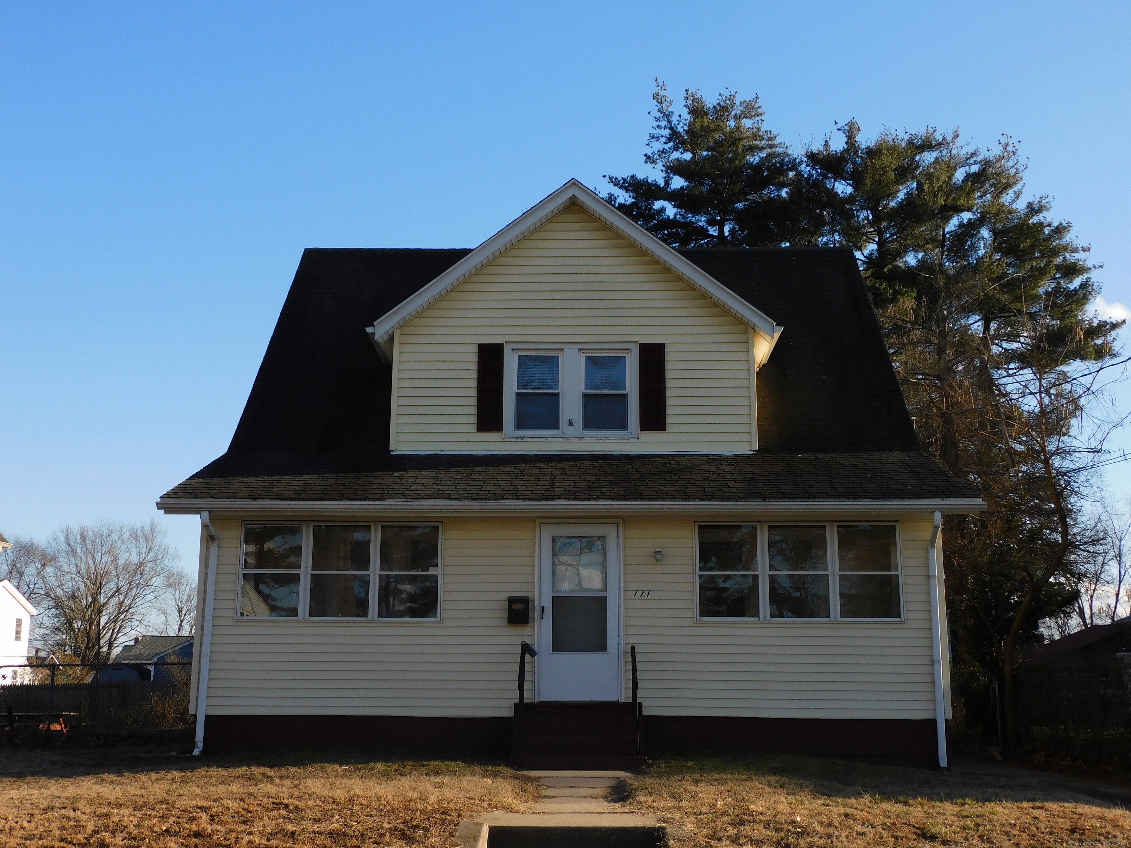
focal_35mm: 40
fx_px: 1307
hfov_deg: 46.8
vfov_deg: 36.0
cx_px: 566
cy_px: 424
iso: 125
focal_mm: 7.2
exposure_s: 1/640
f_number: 3.8
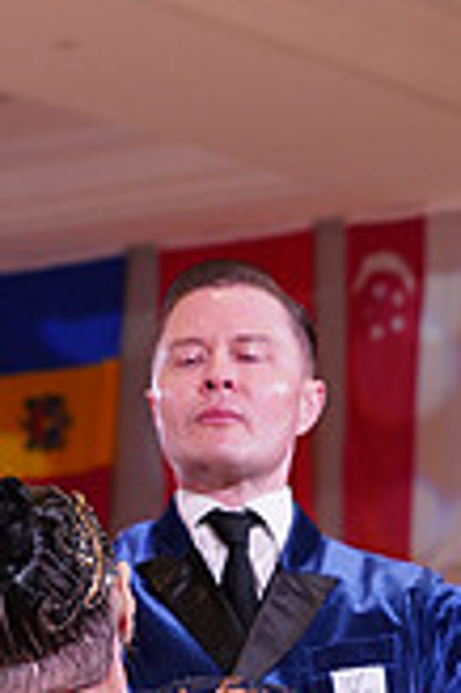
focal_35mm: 216
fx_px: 4157
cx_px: 209
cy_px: 1061
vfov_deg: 9.3
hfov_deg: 6.3
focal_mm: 61
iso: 1250
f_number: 5
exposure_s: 1/160
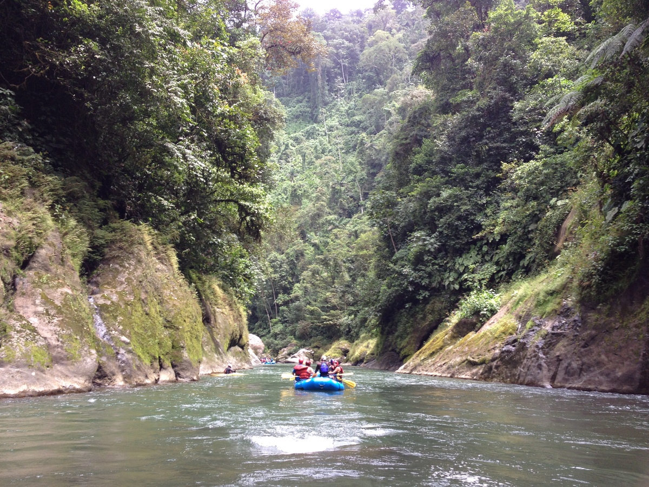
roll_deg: -0.4
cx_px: 324
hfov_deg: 52.6
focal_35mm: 35
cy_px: 244
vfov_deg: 40.7
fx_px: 656
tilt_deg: +6.5
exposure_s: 1/220
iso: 50
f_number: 2.4
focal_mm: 4.28
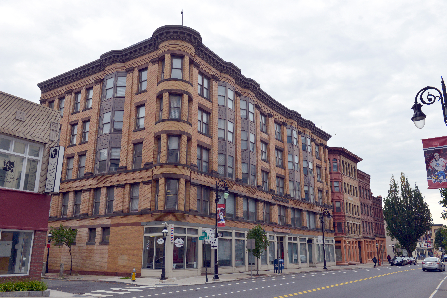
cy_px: 149
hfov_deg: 58.7
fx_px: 397
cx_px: 224
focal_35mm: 32
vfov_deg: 41.1
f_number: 7.1
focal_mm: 32
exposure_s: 1/640
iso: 400
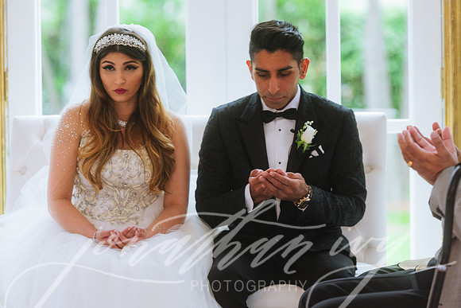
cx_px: 239
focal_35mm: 153
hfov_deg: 13.4
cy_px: 156
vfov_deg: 9.0
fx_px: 1959
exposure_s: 1/200
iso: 1250
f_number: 2.8
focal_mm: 145
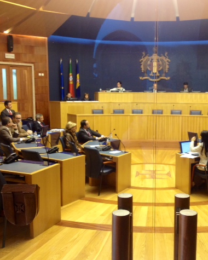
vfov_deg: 40.3
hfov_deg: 32.4
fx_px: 354
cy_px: 131
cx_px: 145
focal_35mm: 46
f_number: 2.4
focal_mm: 4.28
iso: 100
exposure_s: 1/20
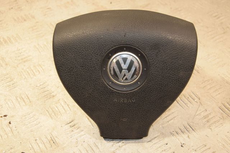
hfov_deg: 33.4
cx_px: 115
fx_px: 383
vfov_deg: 22.6
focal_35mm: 60
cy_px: 76
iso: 800
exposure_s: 1/200
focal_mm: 40
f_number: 5.6
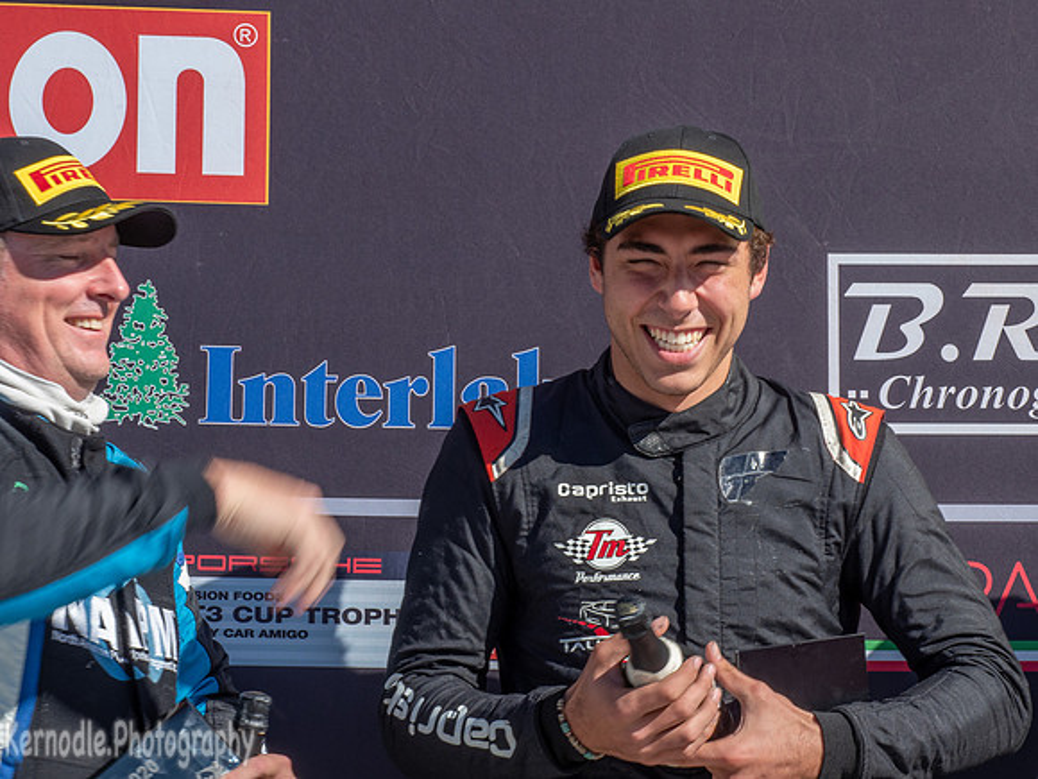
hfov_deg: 16.5
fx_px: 3584
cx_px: 574
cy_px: 348
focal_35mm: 120
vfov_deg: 12.4
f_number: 14
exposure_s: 1/80
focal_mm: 54
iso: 200
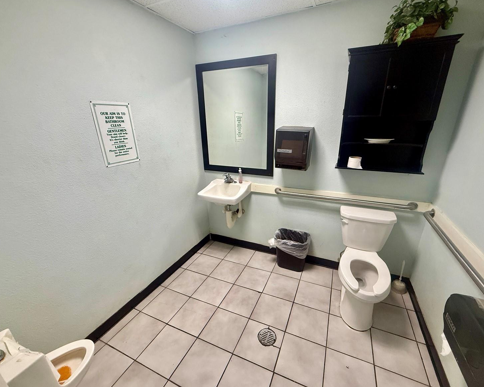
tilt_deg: -19.1
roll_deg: +1.2
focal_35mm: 15
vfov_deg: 84.0
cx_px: 250
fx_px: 215
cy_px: 194
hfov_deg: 96.8
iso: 250
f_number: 2.2
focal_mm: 2.22
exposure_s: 1/120
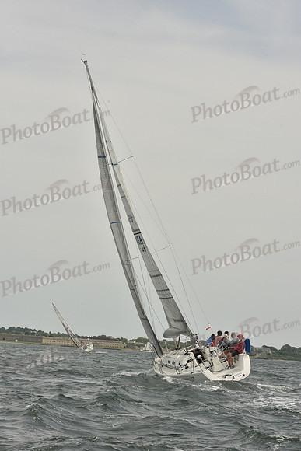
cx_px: 150
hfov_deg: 16.1
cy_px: 226
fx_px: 1065
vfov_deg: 23.9
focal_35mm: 85
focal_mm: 85
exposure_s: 1/1000
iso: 400
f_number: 13
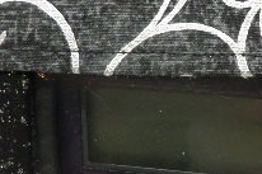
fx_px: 451
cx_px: 217
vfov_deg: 21.3
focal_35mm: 62
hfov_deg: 31.4
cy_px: 161
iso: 200
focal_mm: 4.3
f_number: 3.1
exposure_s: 1/30
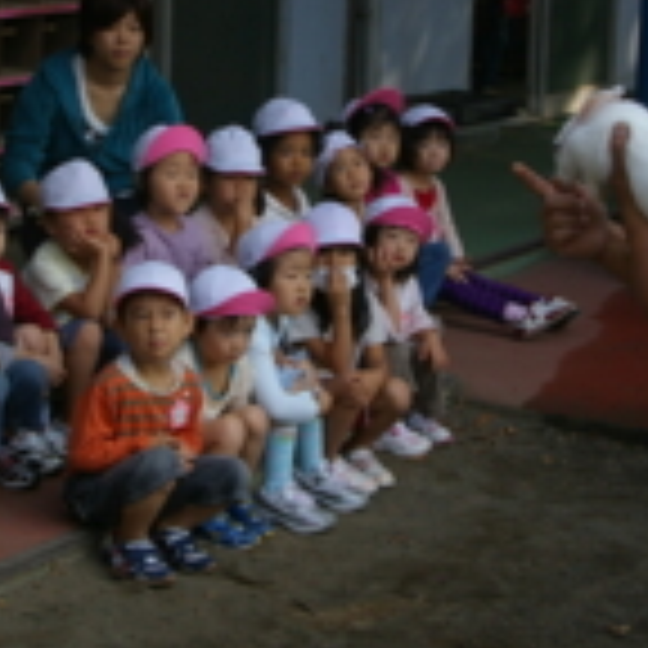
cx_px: 230
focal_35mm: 110
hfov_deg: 15.8
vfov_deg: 15.7
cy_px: 137
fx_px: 2334
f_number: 6.7
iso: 200
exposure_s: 1/125
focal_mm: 31
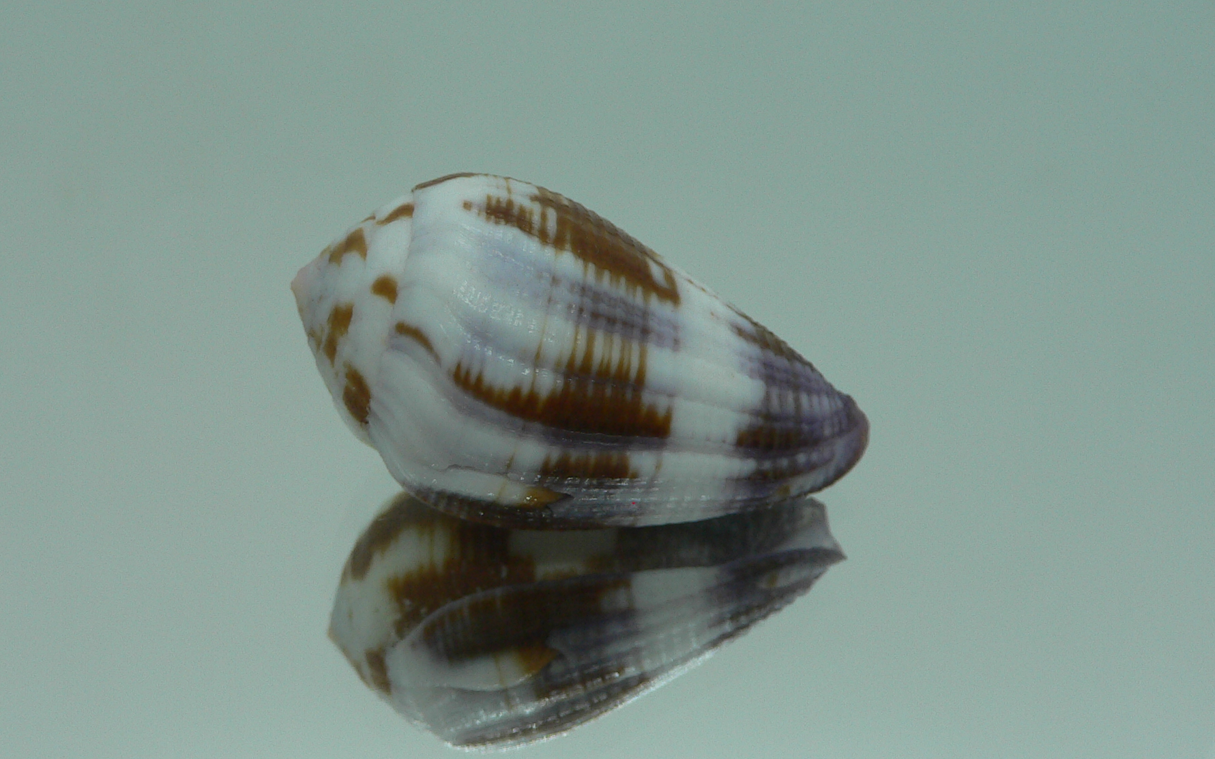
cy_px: 402
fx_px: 1391
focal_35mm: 42
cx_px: 557
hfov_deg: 47.1
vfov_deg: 30.5
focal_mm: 4.6
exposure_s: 1/60
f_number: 2.8
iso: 80
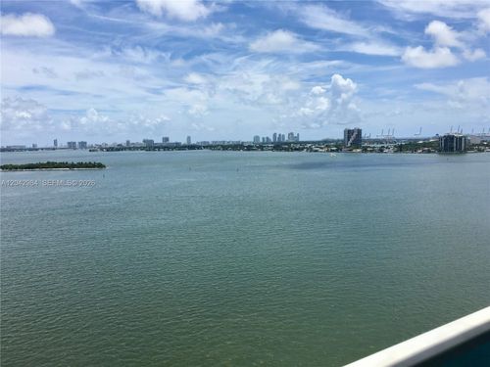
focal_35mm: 29
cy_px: 184
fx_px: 411
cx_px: 245
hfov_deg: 61.7
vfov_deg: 48.2
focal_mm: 4.15
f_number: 2.2
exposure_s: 1/2331
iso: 25
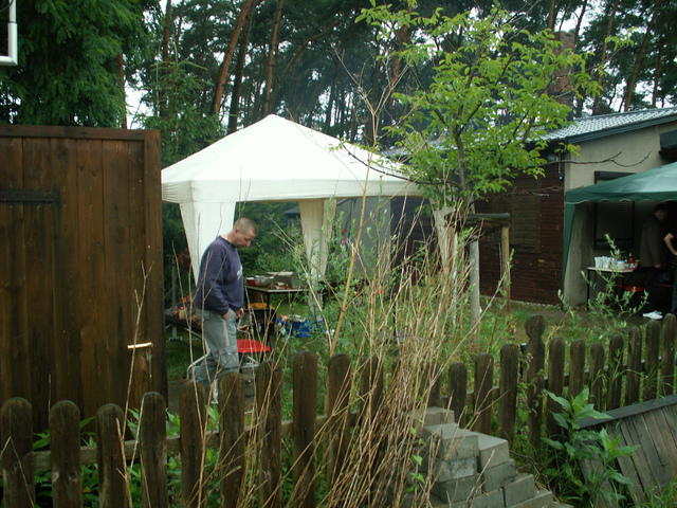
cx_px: 338
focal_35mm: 35
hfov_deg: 52.6
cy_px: 254
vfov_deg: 40.7
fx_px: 685
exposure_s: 1/50
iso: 50
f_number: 3.2
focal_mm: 5.86
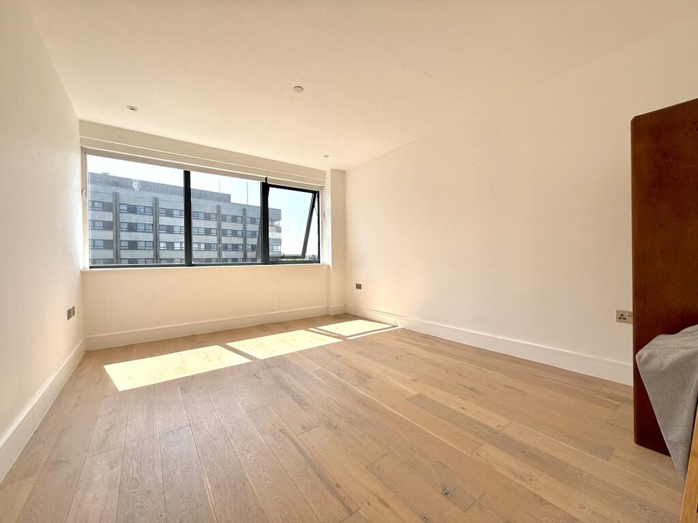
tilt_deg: +0.0
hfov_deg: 102.1
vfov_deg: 85.7
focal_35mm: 14
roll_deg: +0.2
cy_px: 262
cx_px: 349
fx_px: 282
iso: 64
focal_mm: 2.22
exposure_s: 1/955
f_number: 2.2
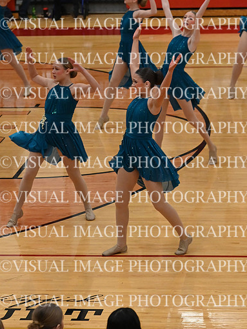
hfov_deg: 8.9
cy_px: 145
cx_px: 124
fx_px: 1589
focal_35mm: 167
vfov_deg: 11.8
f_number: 4
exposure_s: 1/400
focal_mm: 102
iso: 5000
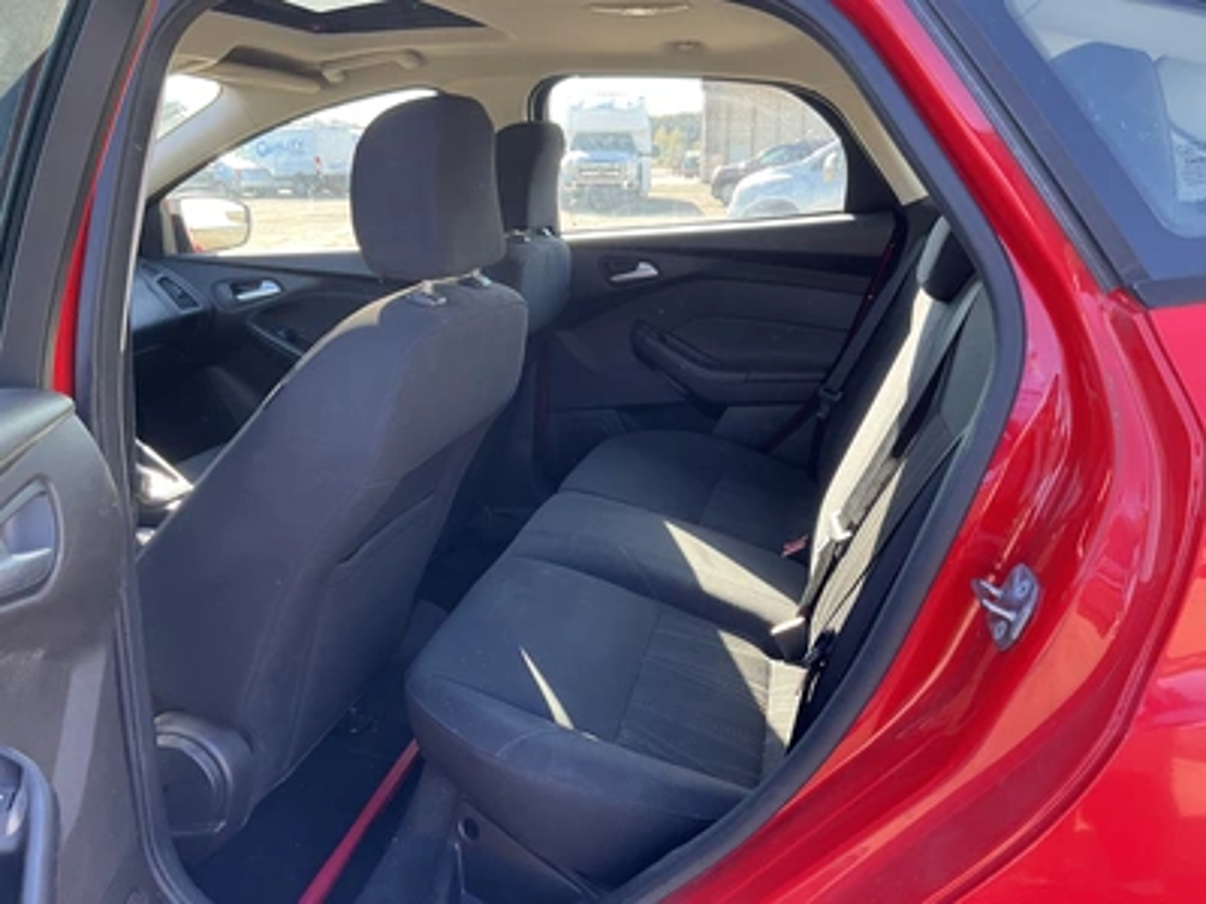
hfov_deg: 61.7
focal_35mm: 29
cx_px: 603
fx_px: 1010
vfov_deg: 48.2
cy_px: 452
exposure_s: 1/122
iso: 50
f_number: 1.8
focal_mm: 3
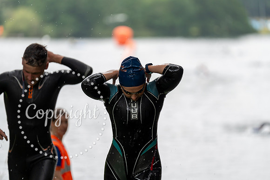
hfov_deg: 10.3
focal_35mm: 200
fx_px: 1500
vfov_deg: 6.9
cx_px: 135
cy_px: 90
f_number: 3.2
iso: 320
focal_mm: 200
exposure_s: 1/400
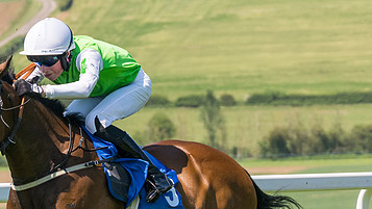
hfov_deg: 5.7
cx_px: 147
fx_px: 3720
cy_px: 174
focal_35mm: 377
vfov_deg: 3.2
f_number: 5
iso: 400
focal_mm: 98
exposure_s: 1/3200
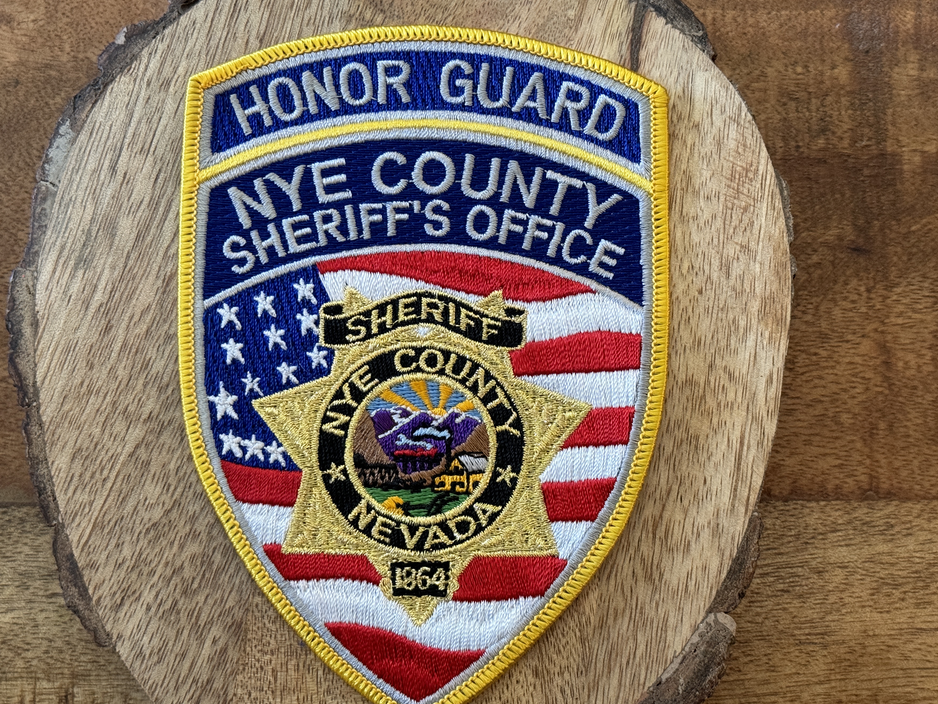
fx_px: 1490
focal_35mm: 55
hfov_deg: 34.9
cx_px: 446
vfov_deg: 26.5
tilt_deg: -85.0
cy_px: 383
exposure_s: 1/40
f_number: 1.78
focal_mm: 6.76
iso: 250
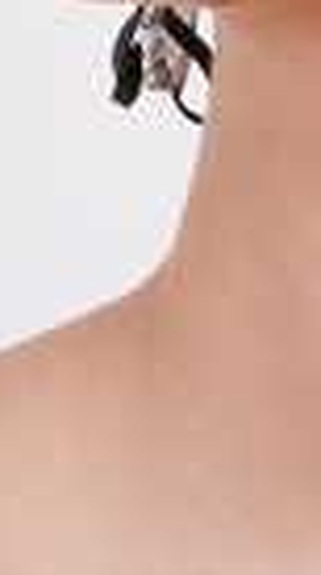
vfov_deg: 2.7
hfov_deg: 1.5
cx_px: 517
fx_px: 12165
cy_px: -244
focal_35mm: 799
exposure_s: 1/125
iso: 500
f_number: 18
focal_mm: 200
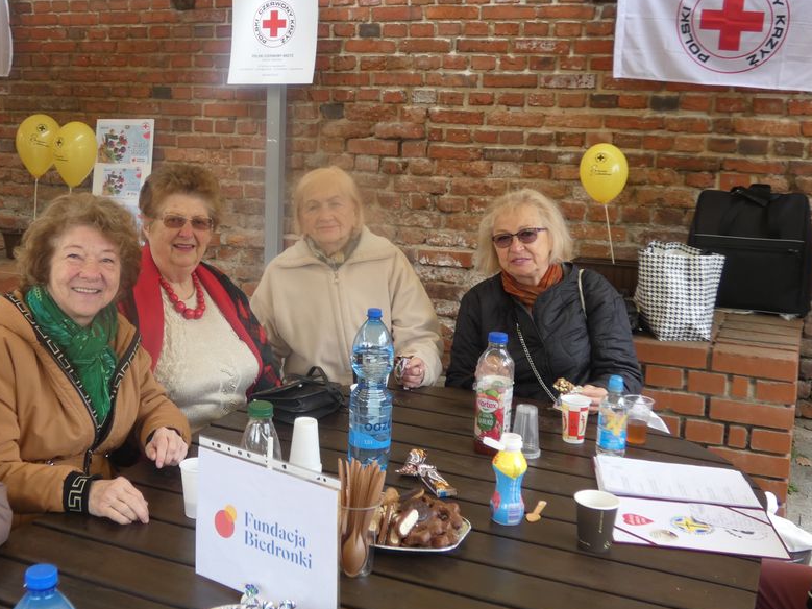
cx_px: 287
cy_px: 241
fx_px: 1079
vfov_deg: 31.4
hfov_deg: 40.8
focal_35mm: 46
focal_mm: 6.2
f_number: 3.4
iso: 80
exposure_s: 1/80
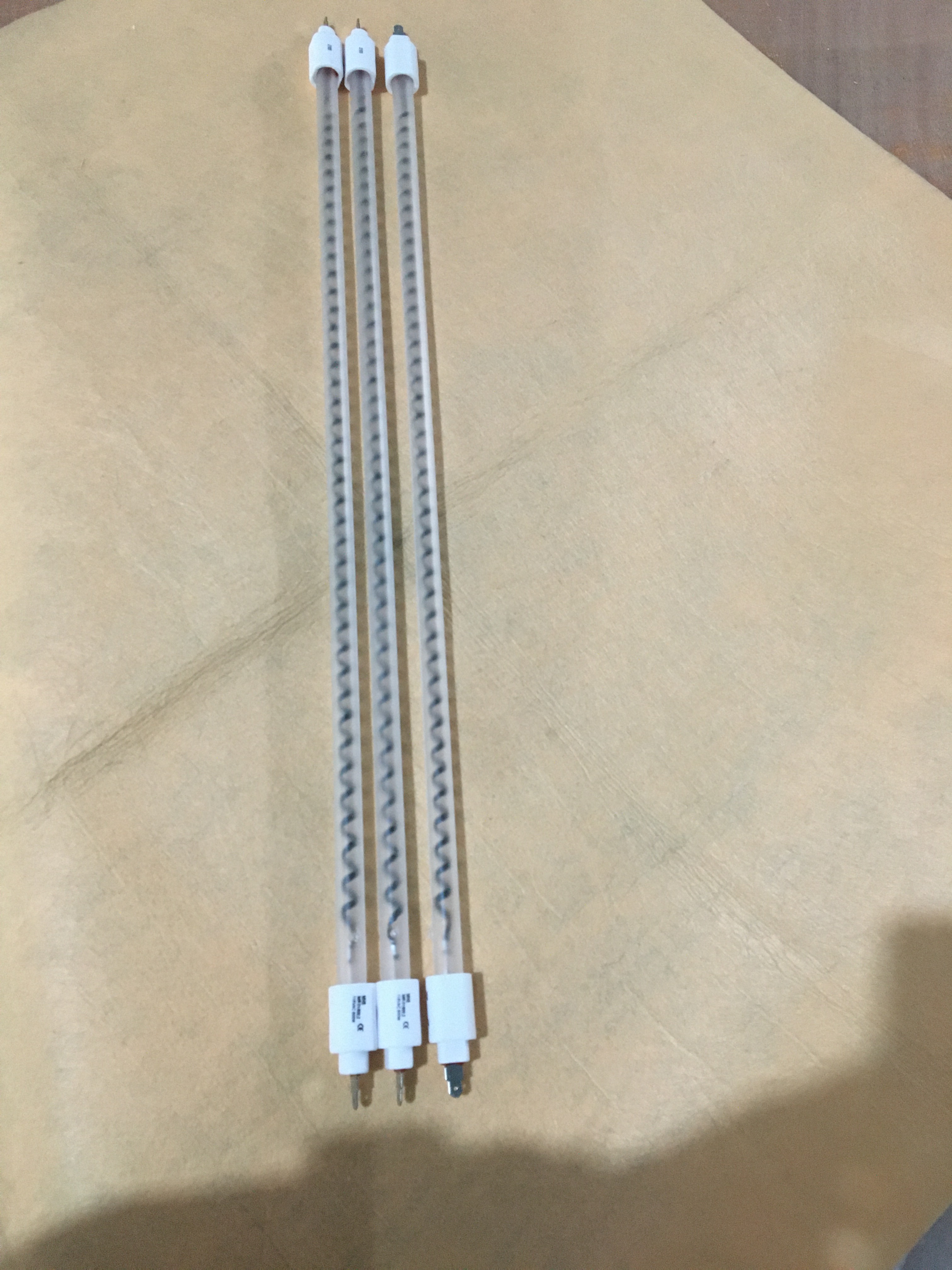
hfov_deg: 48.2
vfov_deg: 61.7
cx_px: 476
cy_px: 635
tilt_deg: -67.1
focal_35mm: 29
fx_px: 1063
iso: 200
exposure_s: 1/25
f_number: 2.2
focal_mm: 4.15
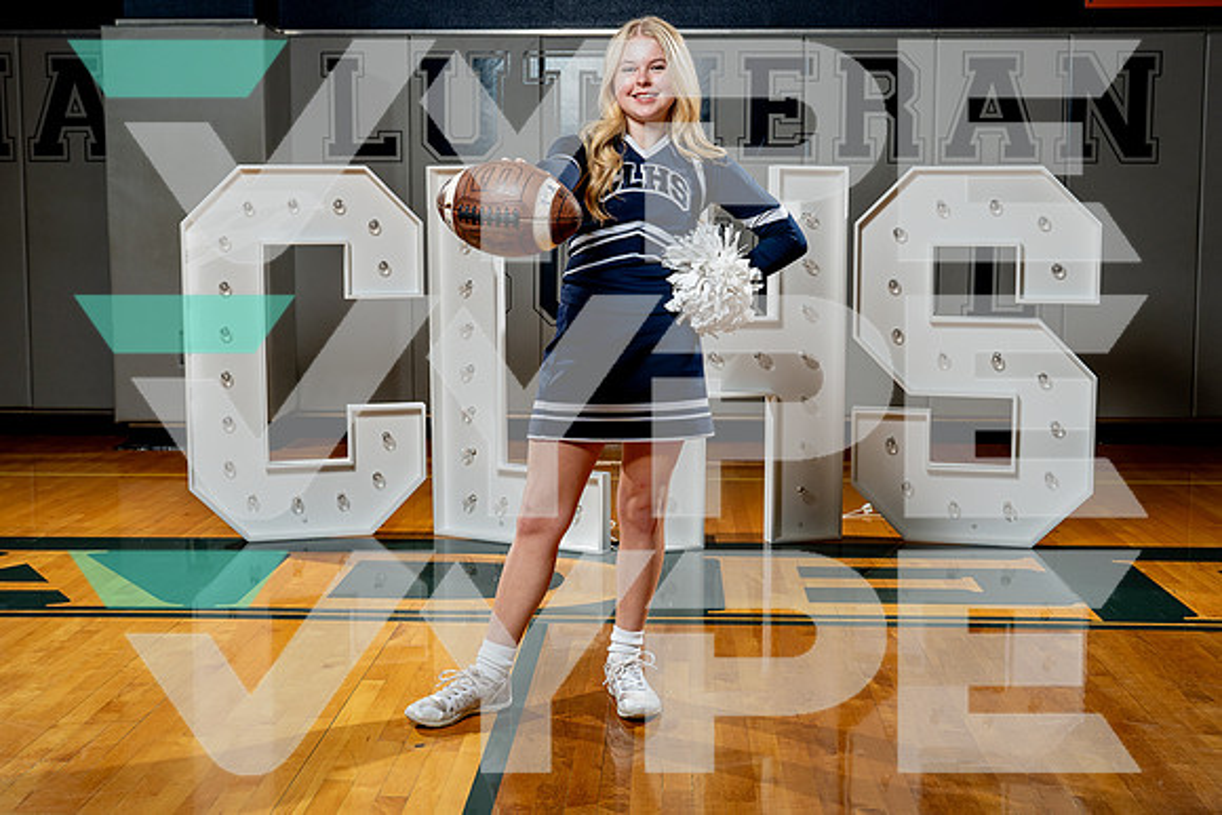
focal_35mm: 43
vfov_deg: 31.3
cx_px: 613
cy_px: 346
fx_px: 1452
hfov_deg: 45.7
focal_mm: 35
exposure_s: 1/250
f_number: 5.6
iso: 250
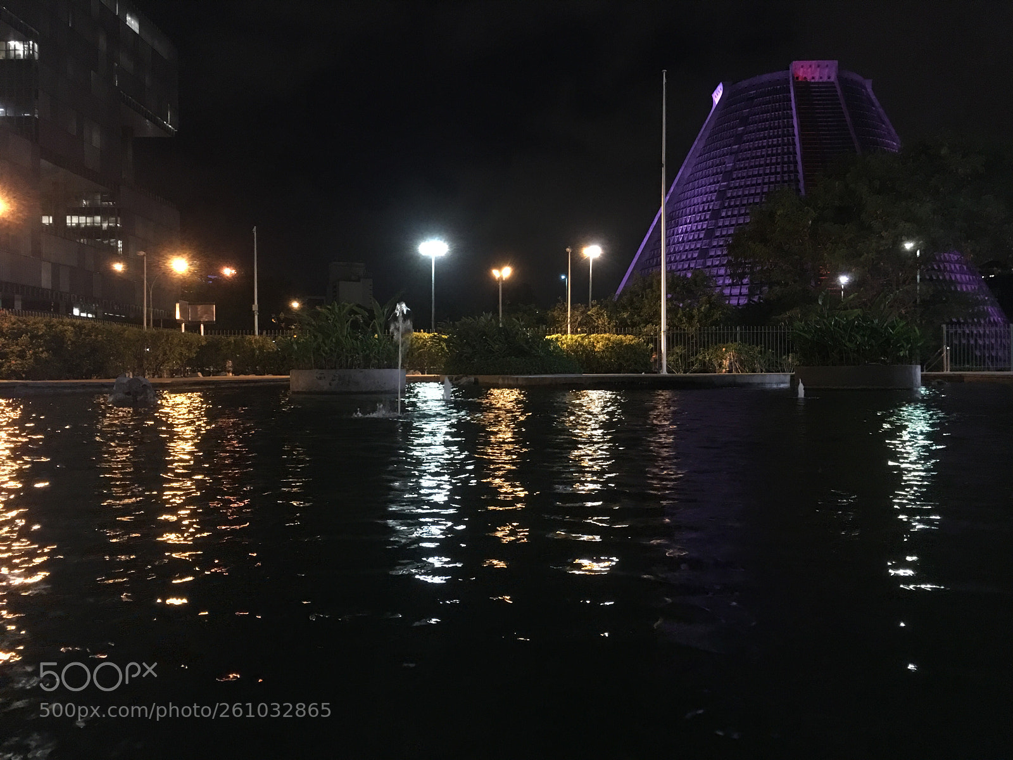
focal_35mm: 29
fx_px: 849
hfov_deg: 61.7
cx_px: 506
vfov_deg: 48.2
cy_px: 380
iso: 80
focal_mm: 4.15
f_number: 2.2
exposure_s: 1/4
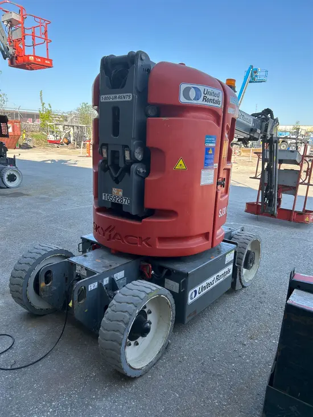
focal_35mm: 26
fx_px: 313
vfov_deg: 67.3
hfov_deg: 53.1
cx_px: 156
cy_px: 208
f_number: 1.5
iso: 50
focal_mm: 5.7
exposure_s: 1/1089
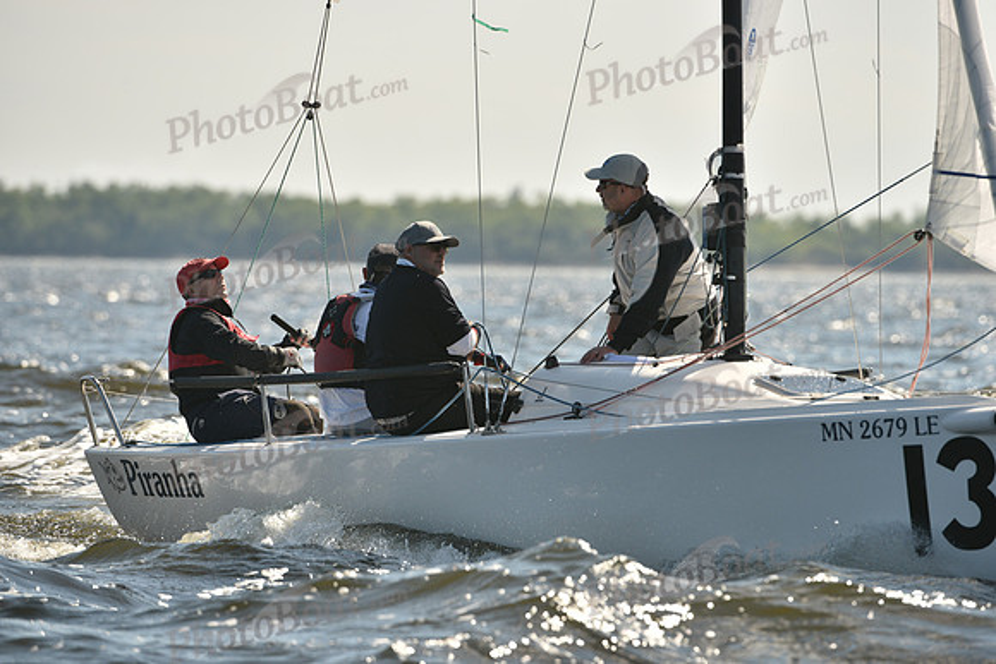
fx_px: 11069
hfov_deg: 5.2
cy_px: 332
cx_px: 498
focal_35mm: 400
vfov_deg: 3.4
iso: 250
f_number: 6.3
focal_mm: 400
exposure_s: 1/1250
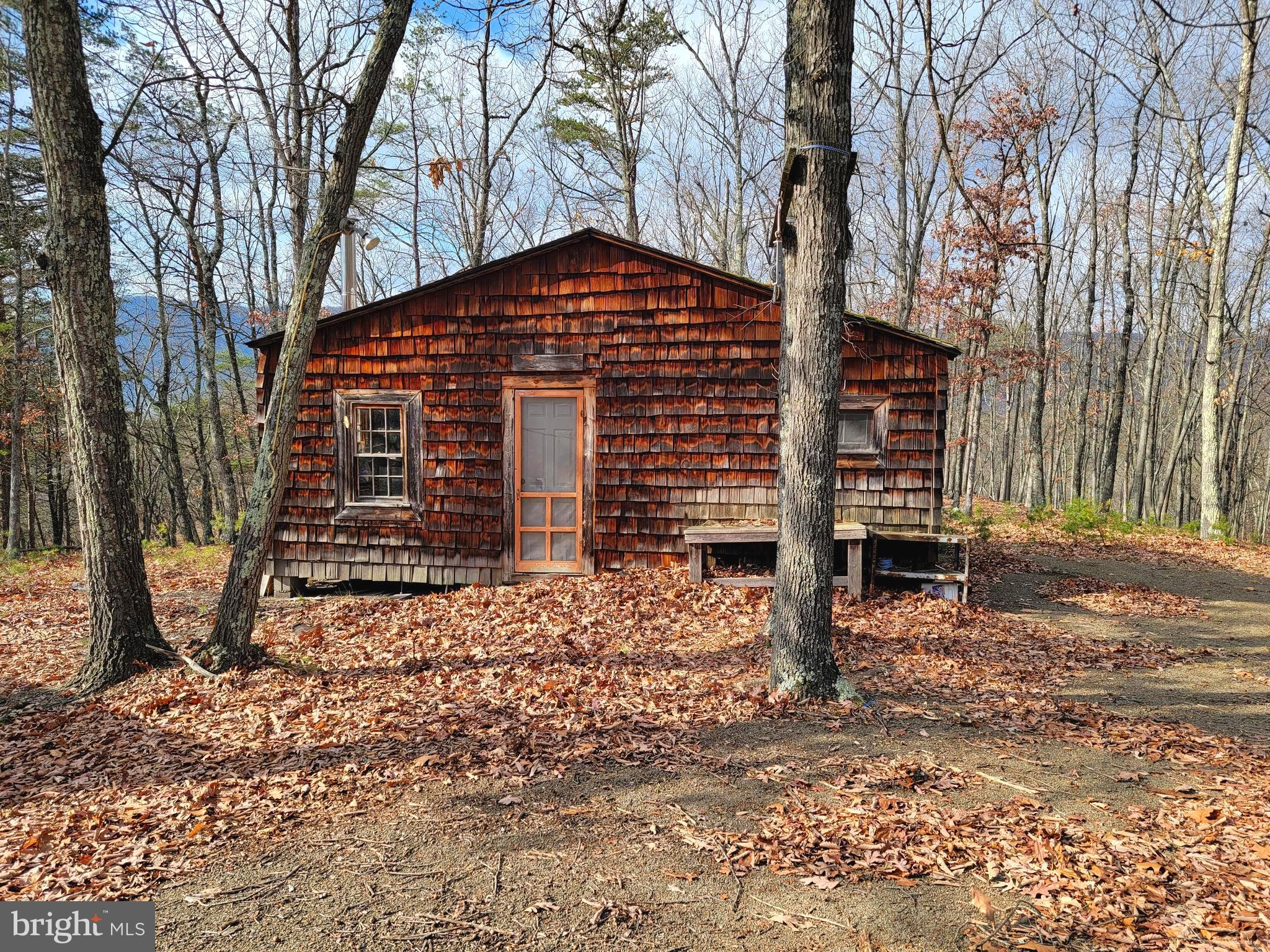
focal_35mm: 24
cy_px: 476
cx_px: 635
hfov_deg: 71.6
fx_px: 881
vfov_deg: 56.8
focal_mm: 6.7
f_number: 1.8
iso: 16
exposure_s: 1/408
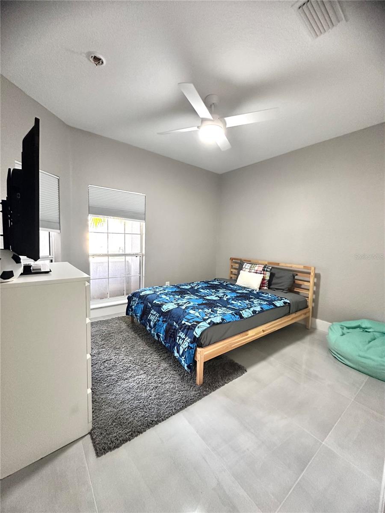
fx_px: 208
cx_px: 192
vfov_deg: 102.1
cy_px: 256
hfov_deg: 85.7
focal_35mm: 14
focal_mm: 2.22
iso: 400
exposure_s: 1/60
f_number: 2.2
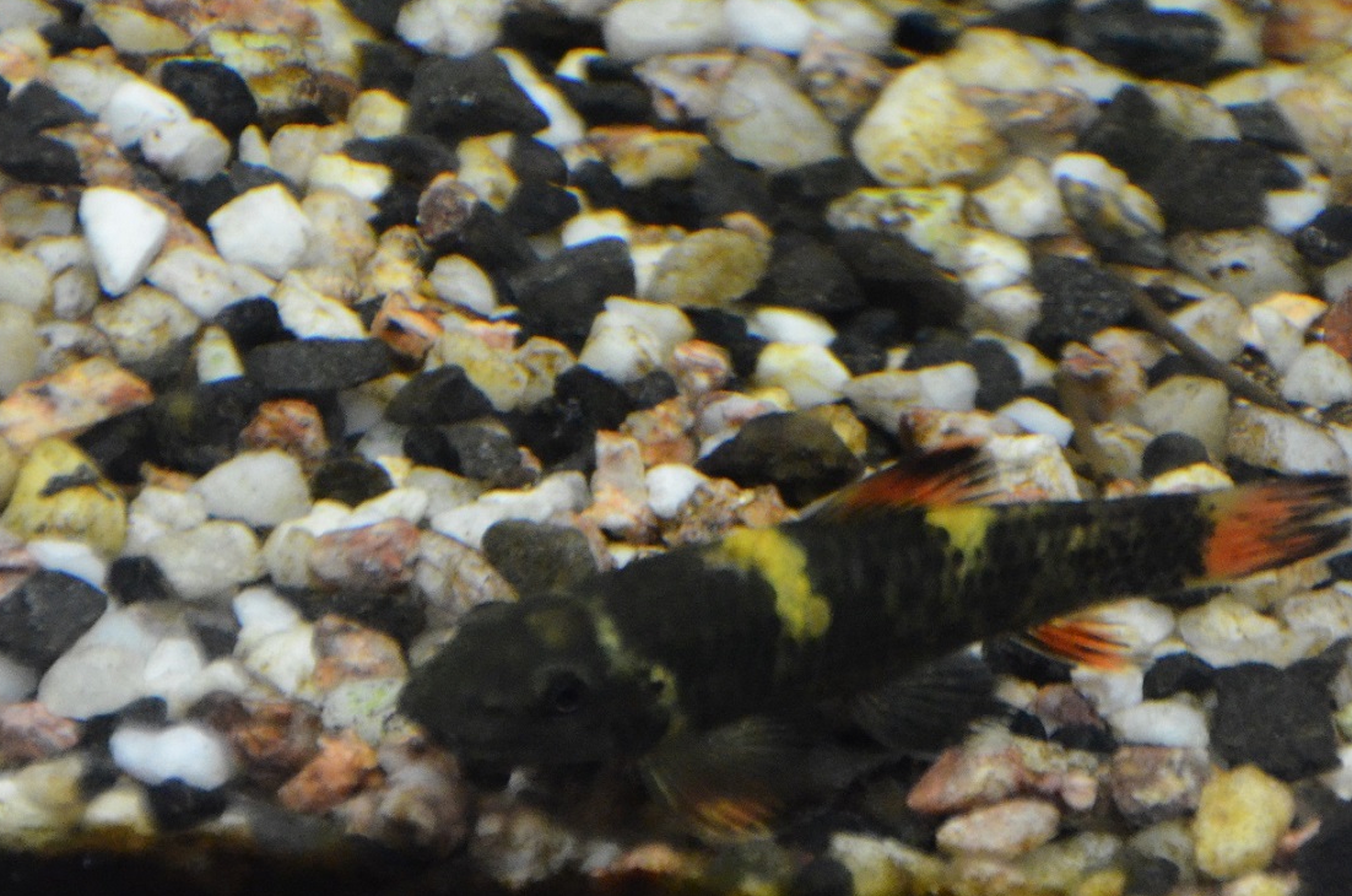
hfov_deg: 2.8
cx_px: 861
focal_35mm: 734
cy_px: 269
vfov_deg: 1.9
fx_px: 27510
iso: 3200
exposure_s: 1/160
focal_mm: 270
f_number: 6.3
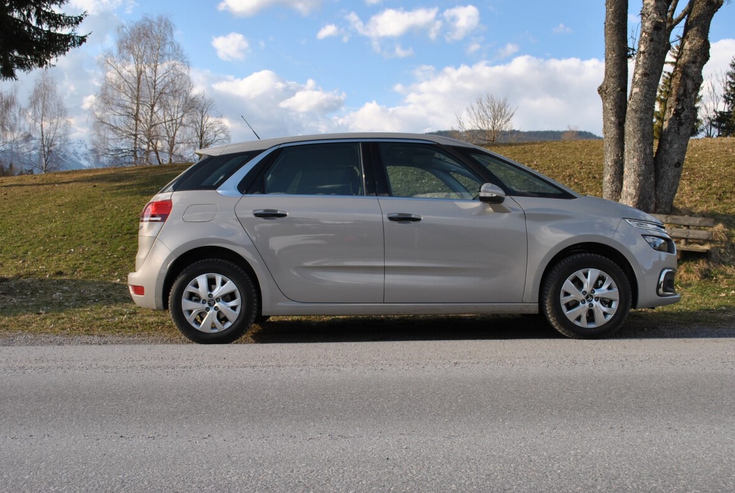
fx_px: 757
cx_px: 362
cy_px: 244
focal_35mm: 37
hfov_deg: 51.8
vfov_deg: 36.1
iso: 100
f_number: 7.1
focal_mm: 24
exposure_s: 1/200
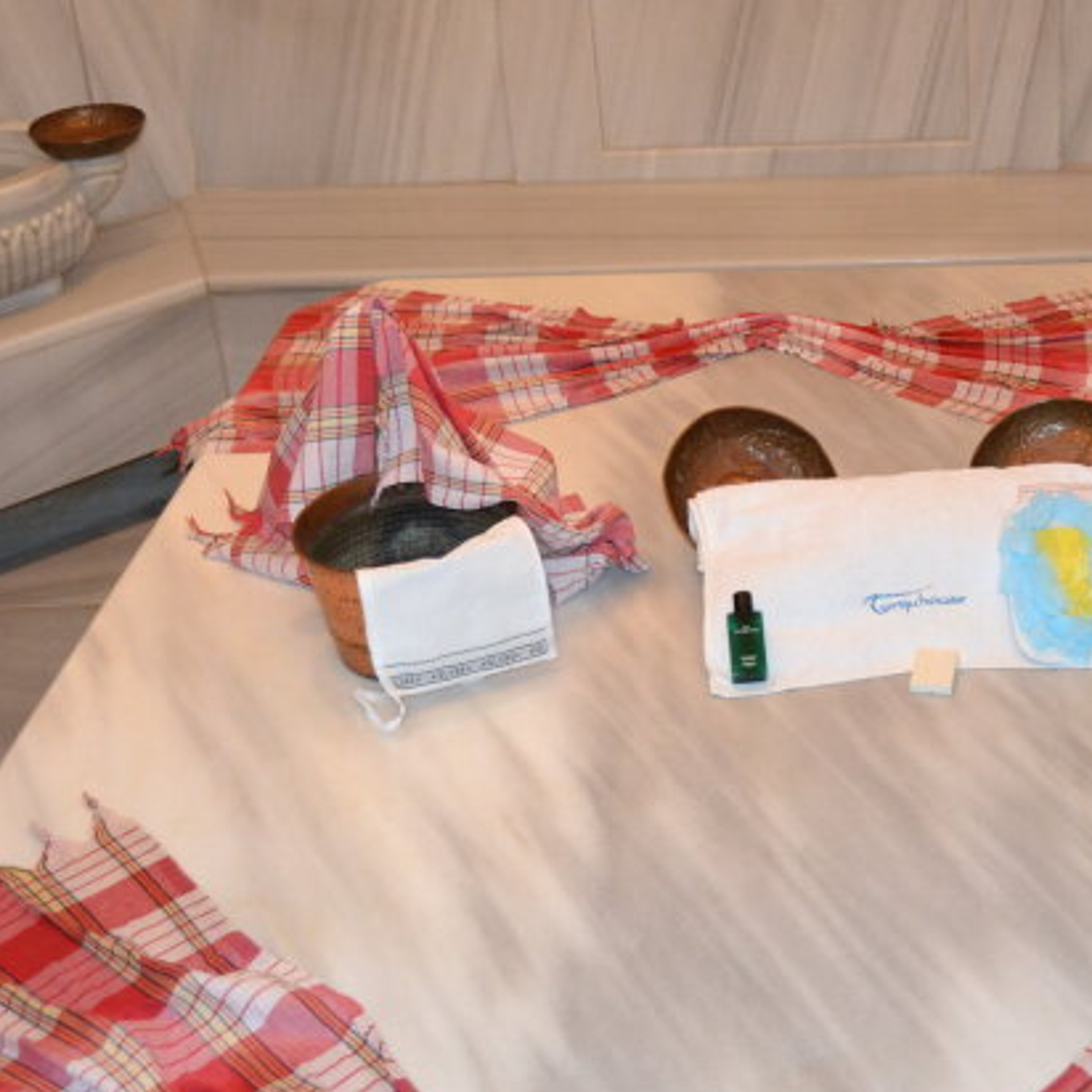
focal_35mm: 57
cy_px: 354
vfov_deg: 29.8
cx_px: 824
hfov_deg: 29.6
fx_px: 2034
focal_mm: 18
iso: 1250
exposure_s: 1/60
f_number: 3.5
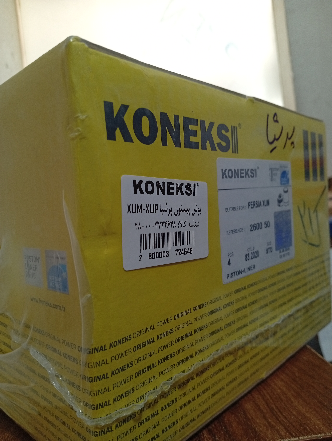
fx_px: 344
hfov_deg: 51.5
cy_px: 220
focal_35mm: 27
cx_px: 166
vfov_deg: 65.2
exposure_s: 1/50
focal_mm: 3.98
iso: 205
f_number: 1.8
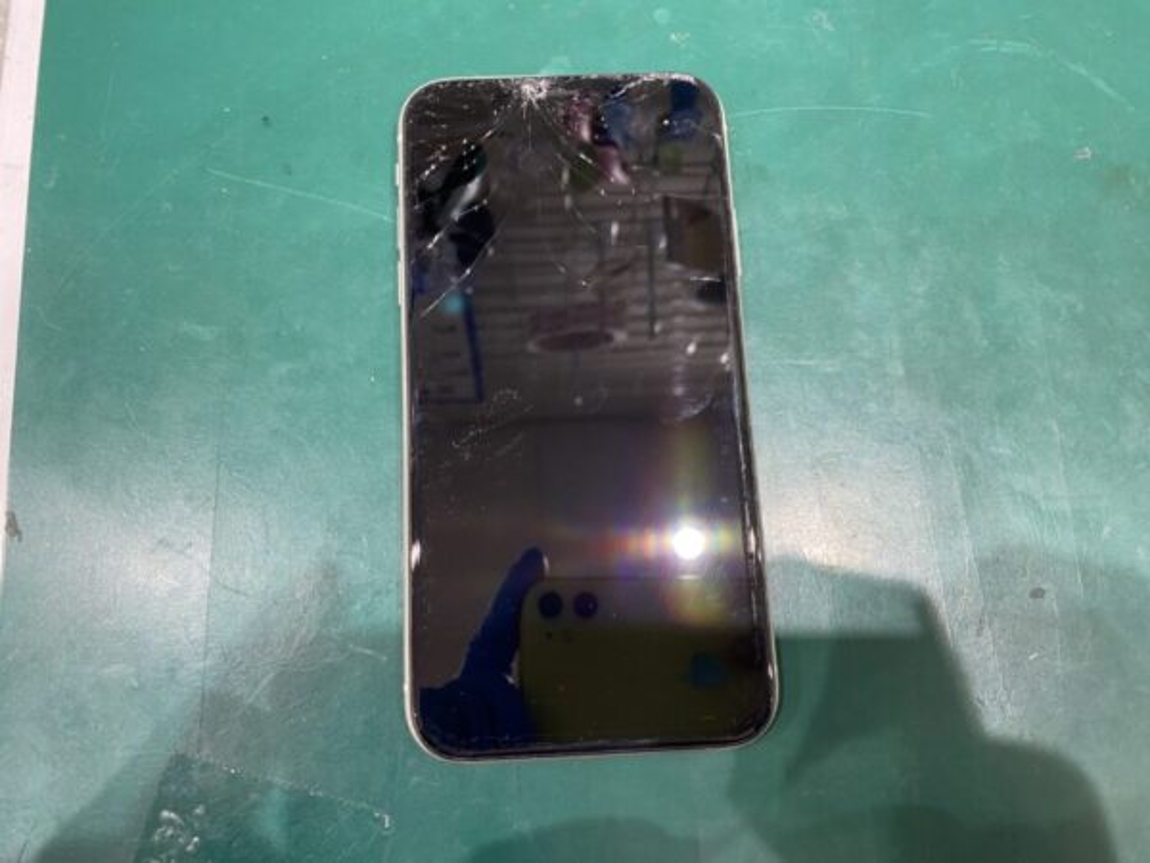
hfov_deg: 67.3
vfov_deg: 53.1
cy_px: 432
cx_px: 575
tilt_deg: -78.4
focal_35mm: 26
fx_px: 864
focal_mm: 4.25
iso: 125
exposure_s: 1/50
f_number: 1.8
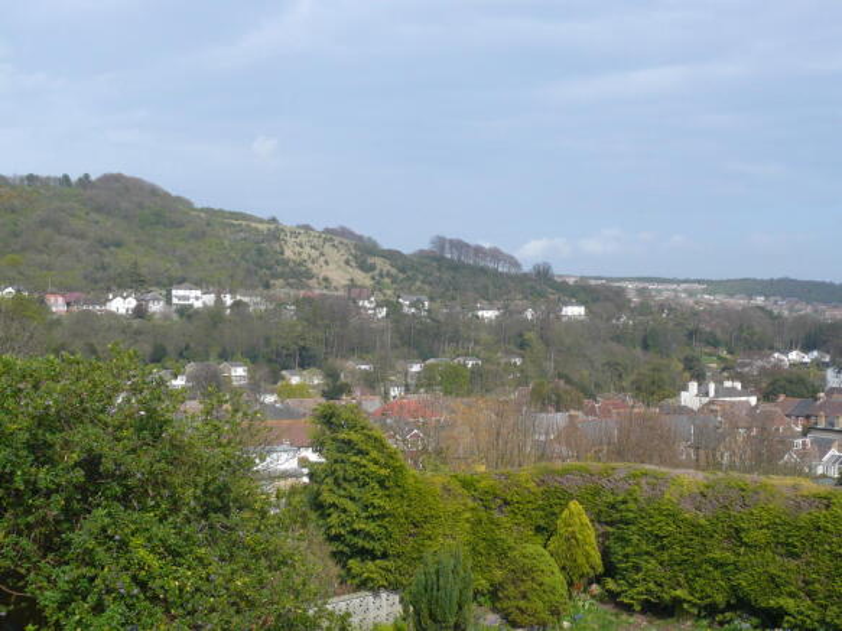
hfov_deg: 35.6
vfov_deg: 27.0
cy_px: 316
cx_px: 421
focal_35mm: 54
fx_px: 1313
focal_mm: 8.8
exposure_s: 1/160
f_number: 11
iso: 100
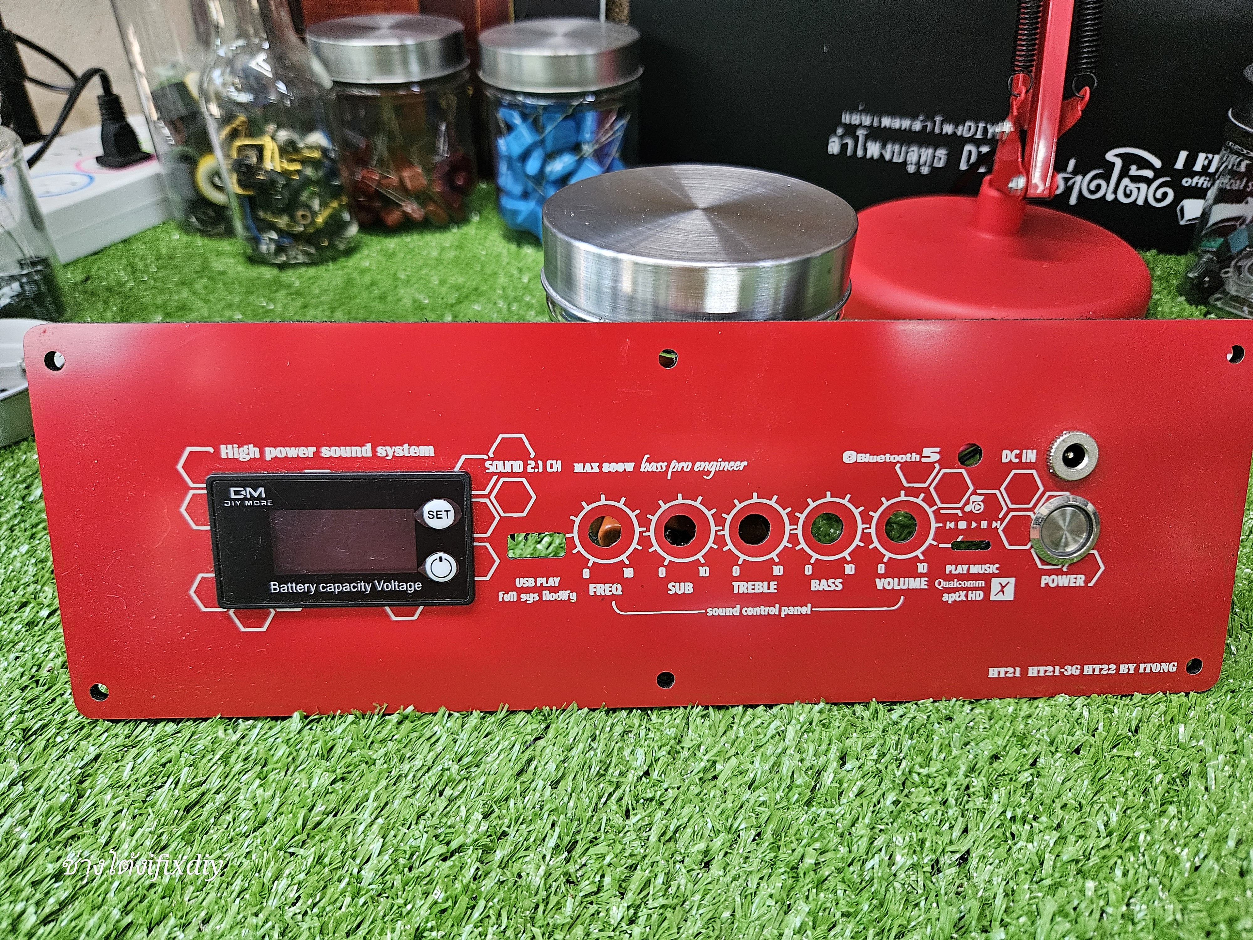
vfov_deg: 58.9
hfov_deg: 73.9
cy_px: 470
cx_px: 626
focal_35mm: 23
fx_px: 833
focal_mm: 5.4
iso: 500
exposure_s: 1/100
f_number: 1.8
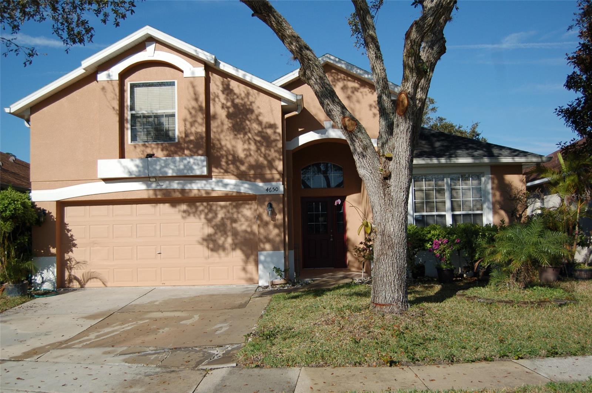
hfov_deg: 53.2
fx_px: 591
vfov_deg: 36.7
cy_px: 196
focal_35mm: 36
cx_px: 296
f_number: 4
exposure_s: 1/2500
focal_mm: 24
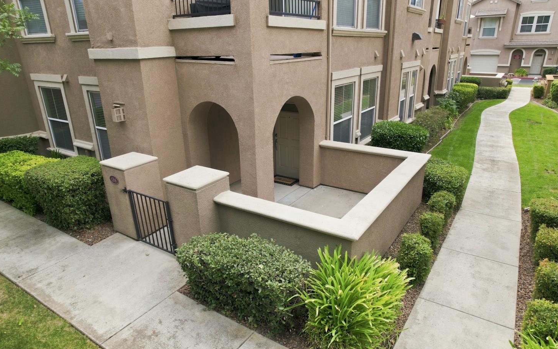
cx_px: 284
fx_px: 350
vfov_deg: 53.0
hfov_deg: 77.1
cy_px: 177
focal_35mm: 23
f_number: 2.8
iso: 100
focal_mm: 8.4
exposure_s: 1/15
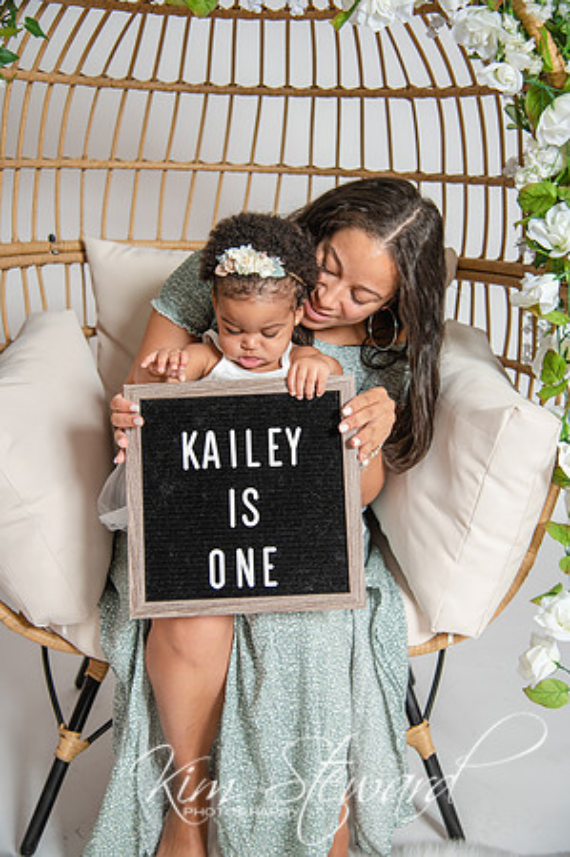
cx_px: 285
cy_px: 428
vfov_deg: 42.8
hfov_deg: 29.2
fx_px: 1095
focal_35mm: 46
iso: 200
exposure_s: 1/200
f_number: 4
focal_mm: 46
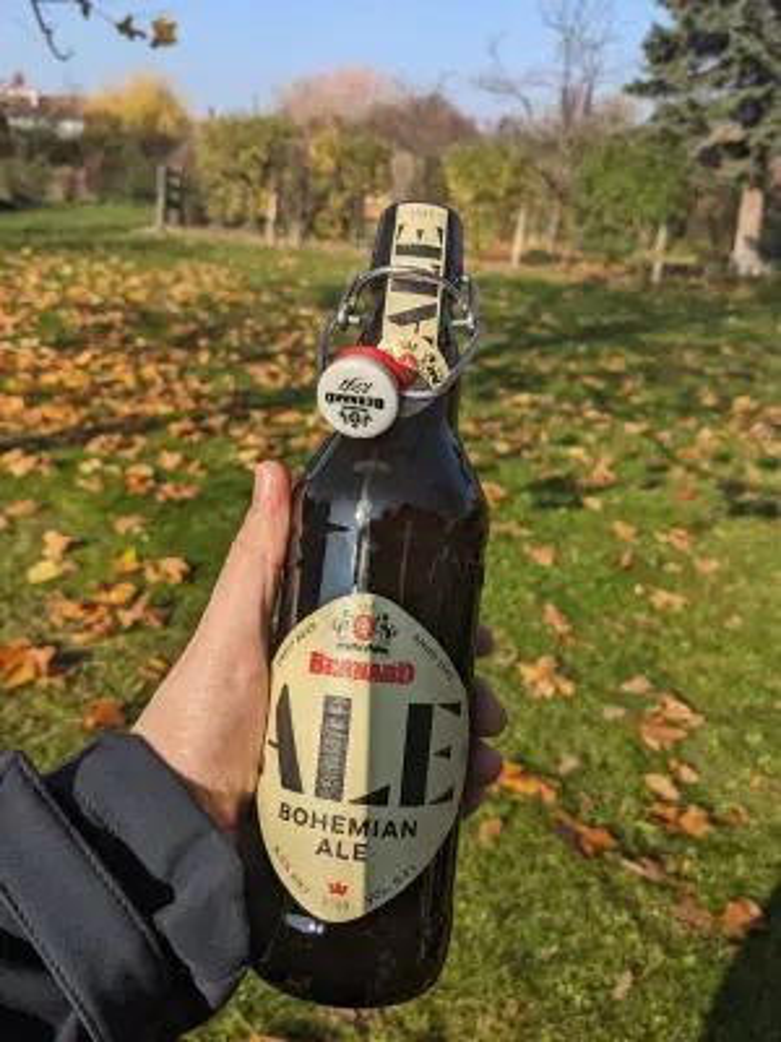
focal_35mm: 27
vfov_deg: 65.3
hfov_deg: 51.4
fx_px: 812
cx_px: 390
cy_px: 521
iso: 73
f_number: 1.73
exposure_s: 1/7812
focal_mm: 4.38
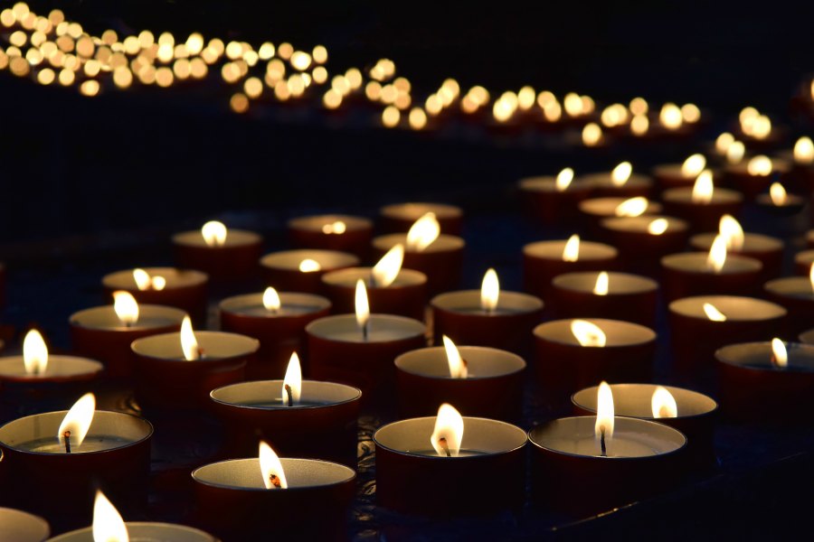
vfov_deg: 18.9
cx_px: 407
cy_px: 271
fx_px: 1628
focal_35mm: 72
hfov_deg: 28.1
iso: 400
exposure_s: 1/200
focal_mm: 48
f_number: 7.1
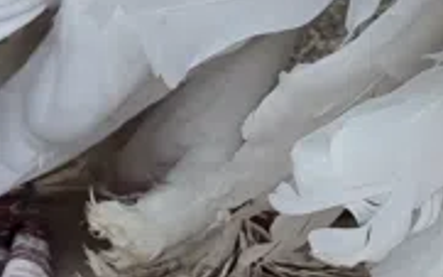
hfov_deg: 8.6
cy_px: -123
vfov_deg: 5.3
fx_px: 2945
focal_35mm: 244
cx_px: 401
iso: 80
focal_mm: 6.19
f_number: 1.65
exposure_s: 1/100
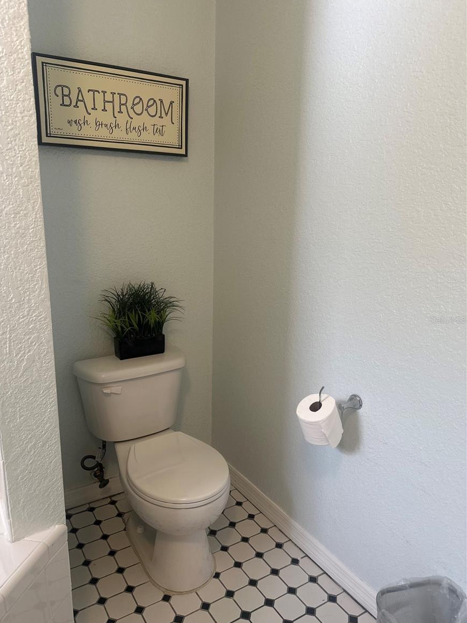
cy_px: 320
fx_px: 450
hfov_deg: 54.9
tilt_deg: -14.0
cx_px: 224
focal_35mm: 25
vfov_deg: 69.4
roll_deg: -0.8
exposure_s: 1/60
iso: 160
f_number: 1.78
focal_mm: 6.86
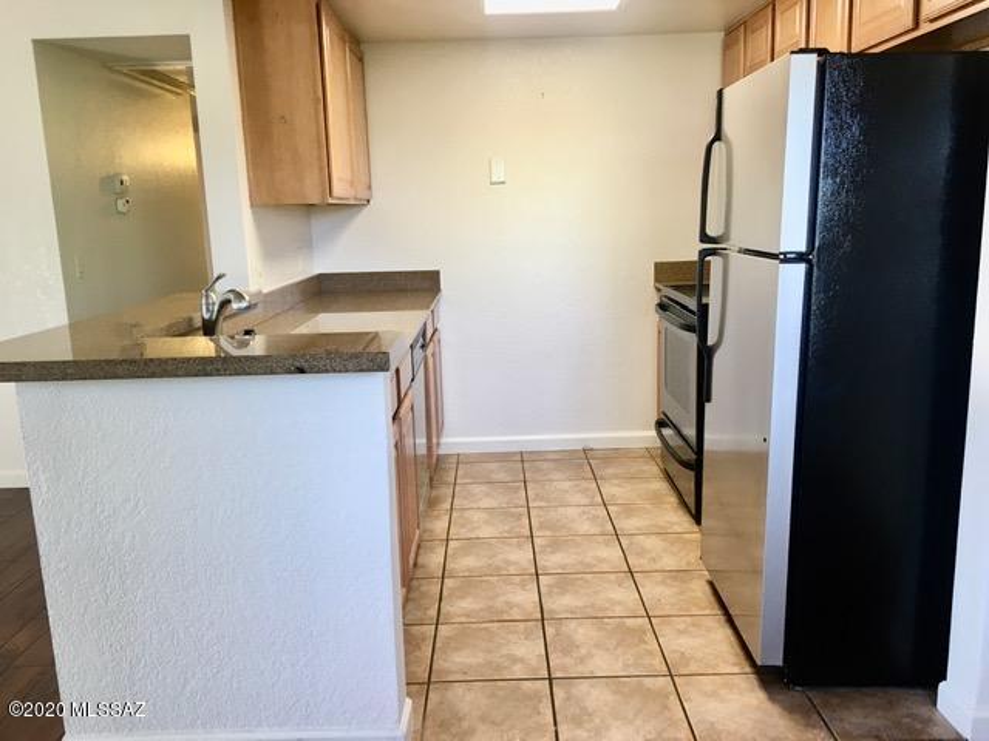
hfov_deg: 61.7
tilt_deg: -11.4
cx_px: 494
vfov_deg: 48.2
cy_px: 370
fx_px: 829
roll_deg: +1.8
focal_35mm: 29
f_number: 2.2
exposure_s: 1/30
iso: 32
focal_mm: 4.15
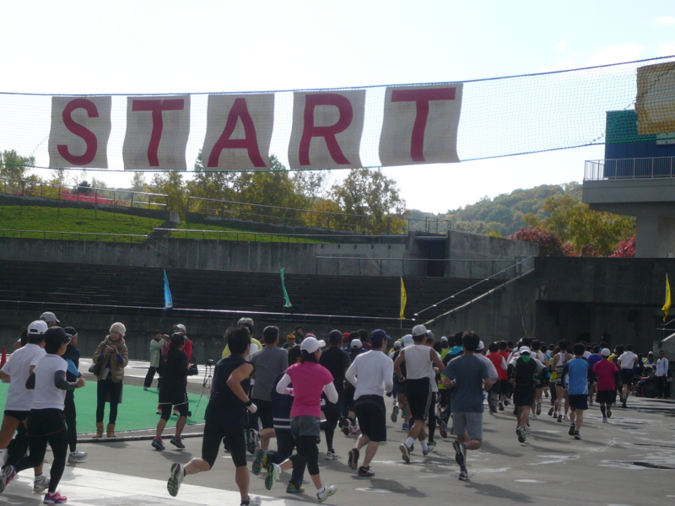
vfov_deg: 18.7
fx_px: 1540
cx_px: 338
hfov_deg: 24.7
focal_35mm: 79
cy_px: 253
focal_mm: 13.2
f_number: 4.8
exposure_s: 1/400
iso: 100
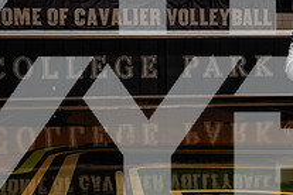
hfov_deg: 23.2
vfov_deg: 15.7
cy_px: 132
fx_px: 708
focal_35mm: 87
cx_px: 207
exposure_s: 1/250
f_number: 11
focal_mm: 31
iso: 640
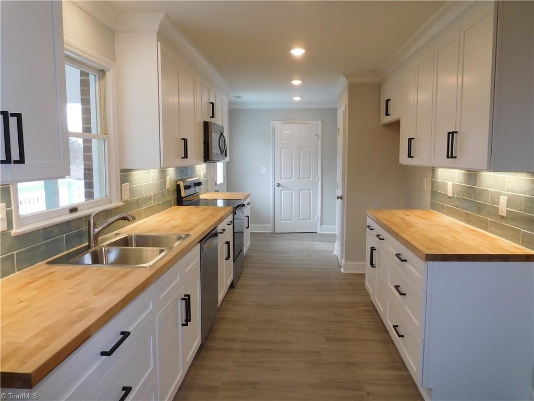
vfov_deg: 54.9
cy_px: 200
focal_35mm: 25
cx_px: 267
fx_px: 386
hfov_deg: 69.4
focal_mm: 4.5
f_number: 3.4
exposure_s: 1/50
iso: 125
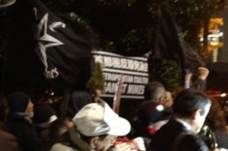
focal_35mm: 65
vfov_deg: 20.8
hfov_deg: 30.5
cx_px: 57
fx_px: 411
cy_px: 105
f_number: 2.4
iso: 1250
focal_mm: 4.13
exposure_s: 1/20
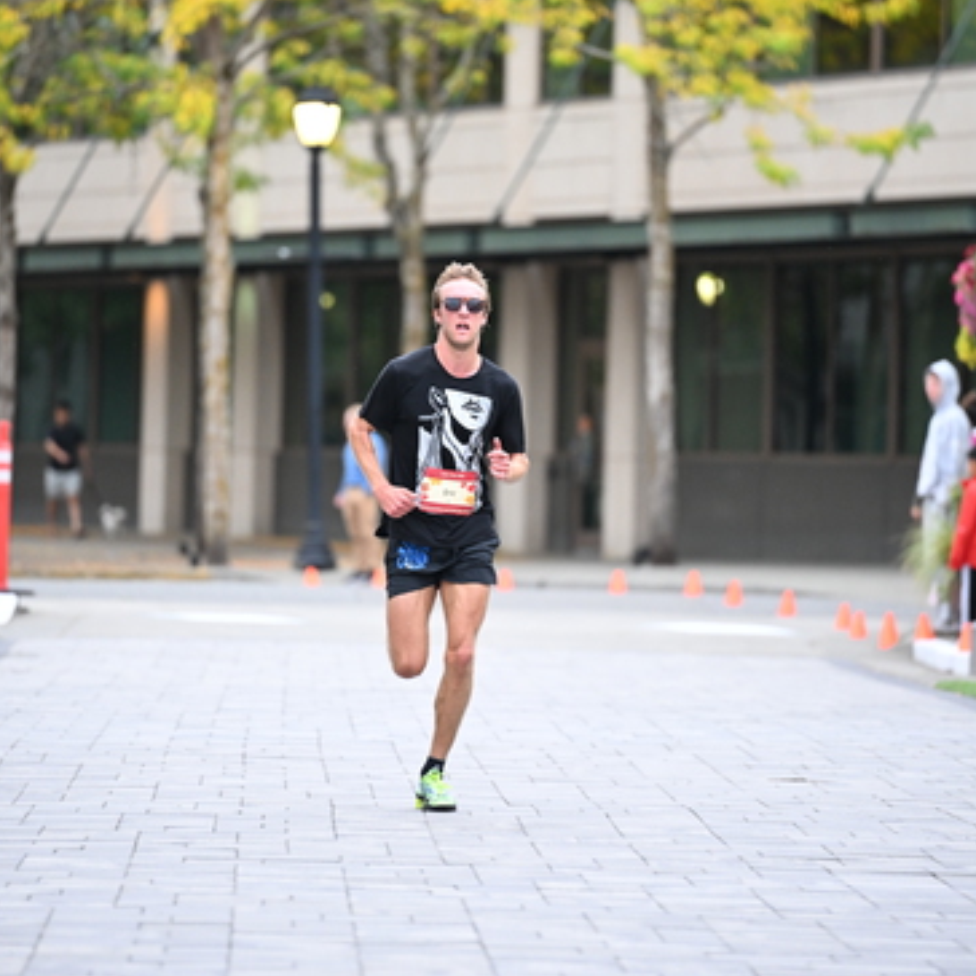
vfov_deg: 6.8
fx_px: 8198
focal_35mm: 257
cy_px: 389
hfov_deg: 6.8
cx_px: 489
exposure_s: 1/500
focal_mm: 200
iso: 1600
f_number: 2.8
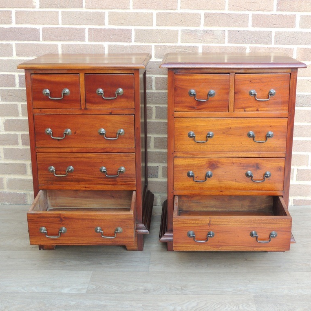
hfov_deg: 33.4
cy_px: 156
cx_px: 168
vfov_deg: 33.4
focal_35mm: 51
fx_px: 518
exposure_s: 1/50
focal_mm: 7.6
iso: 140
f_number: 3.4
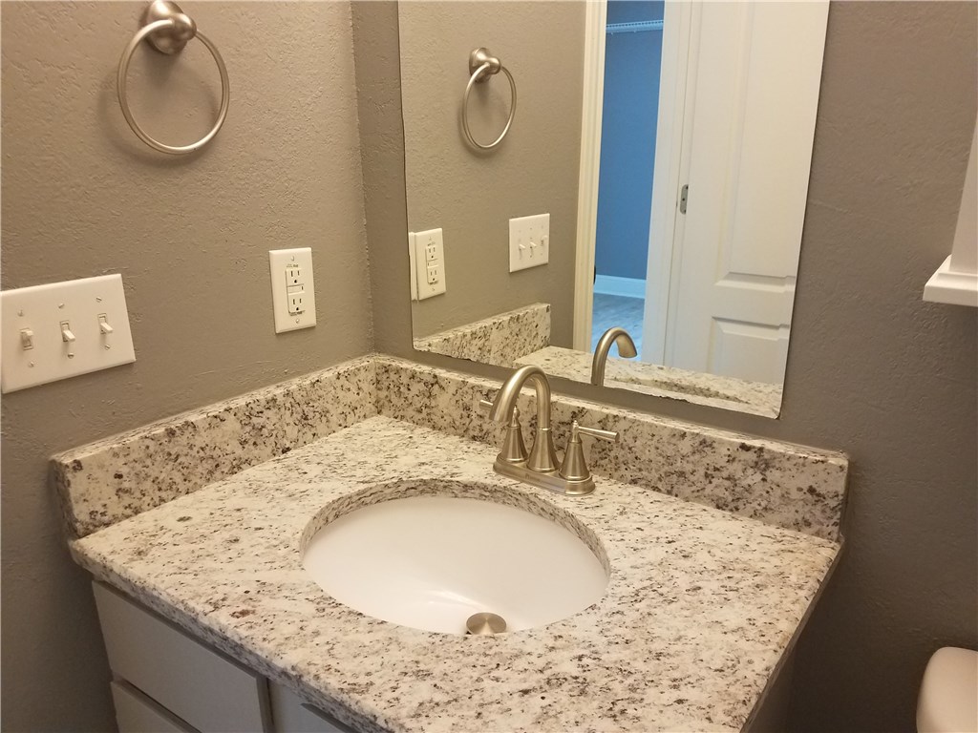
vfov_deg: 53.1
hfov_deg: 67.3
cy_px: 366
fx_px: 735
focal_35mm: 26
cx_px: 489
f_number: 1.7
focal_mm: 4.2
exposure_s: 1/24
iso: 160
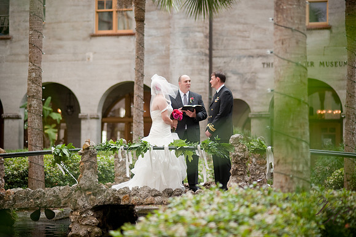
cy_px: 118
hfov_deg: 23.9
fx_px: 840
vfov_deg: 16.1
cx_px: 178
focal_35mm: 85
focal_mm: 85
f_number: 1.8
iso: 400
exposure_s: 1/800
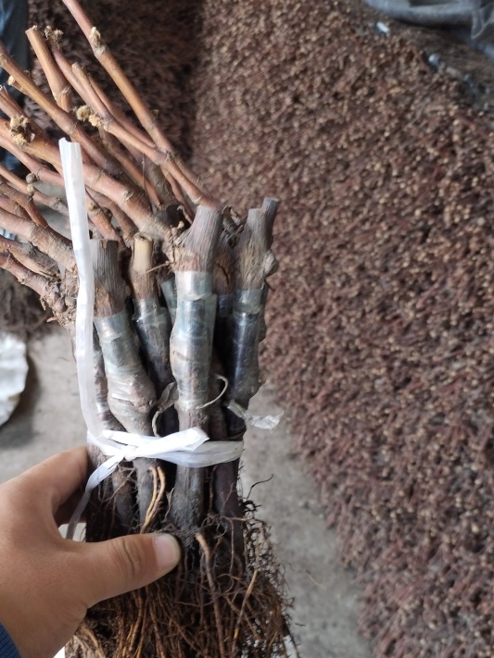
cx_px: 164
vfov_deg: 47.2
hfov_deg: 36.4
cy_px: 429
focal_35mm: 39
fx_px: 742
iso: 331
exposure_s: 1/33.3
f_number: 1.8
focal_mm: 4.75
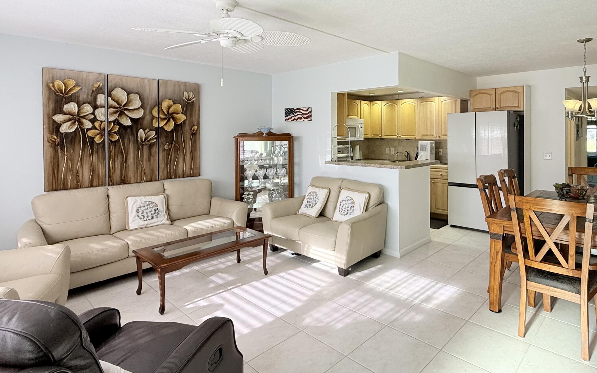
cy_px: 134
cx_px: 369
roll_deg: -0.1
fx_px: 342
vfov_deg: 56.4
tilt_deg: +0.0
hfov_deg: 80.9
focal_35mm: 21
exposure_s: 1/99
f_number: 2.2
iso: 100
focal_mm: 2.22
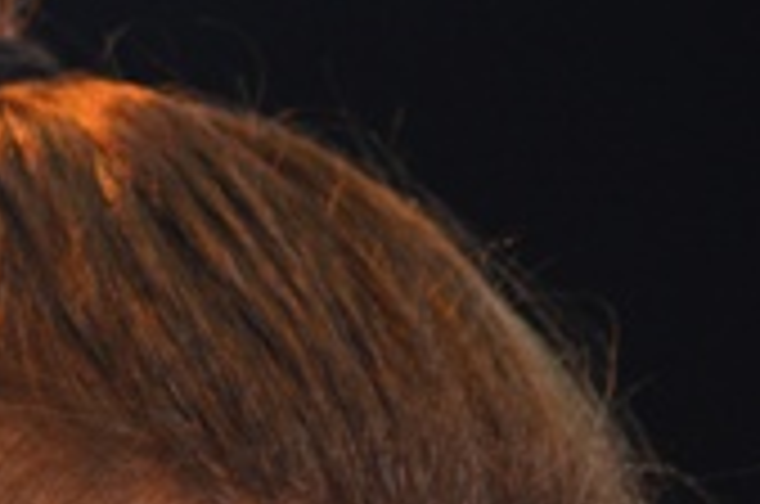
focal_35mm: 723
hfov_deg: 2.9
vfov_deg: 1.9
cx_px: 358
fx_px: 15234
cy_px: 976
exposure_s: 1/200
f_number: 4.5
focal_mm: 120
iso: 800
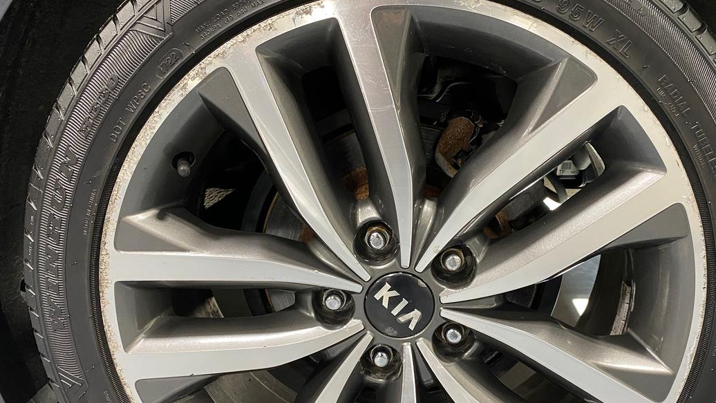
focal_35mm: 35
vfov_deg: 33.6
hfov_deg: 56.5
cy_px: 250
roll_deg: -0.3
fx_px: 665
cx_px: 393
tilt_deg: -18.3
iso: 250
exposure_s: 1/60
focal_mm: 4.25
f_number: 1.8
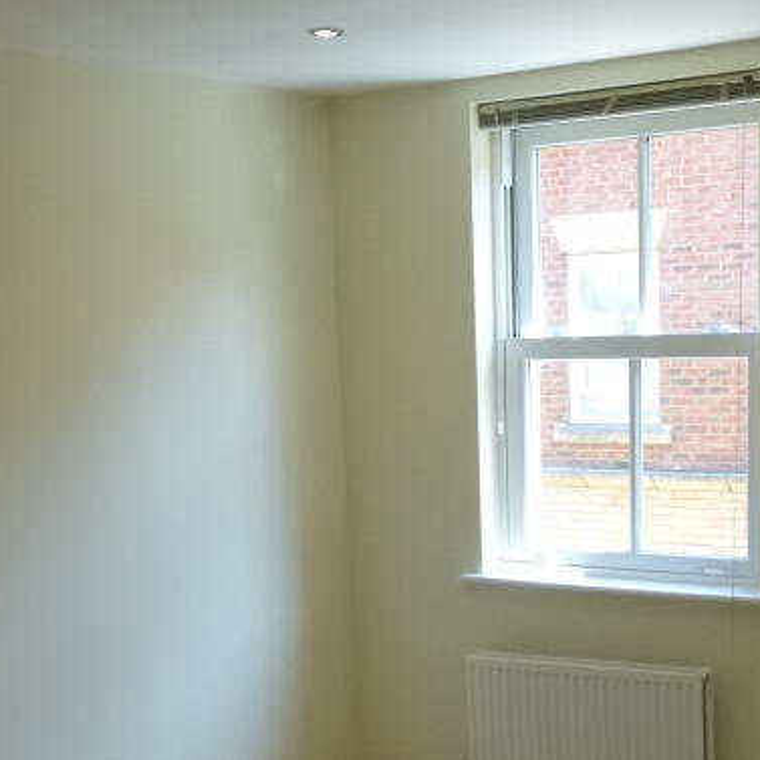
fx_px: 1490
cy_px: 673
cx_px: 508
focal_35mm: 60
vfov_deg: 27.6
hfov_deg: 28.4
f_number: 3.1
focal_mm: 4.5
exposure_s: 1/60
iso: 200
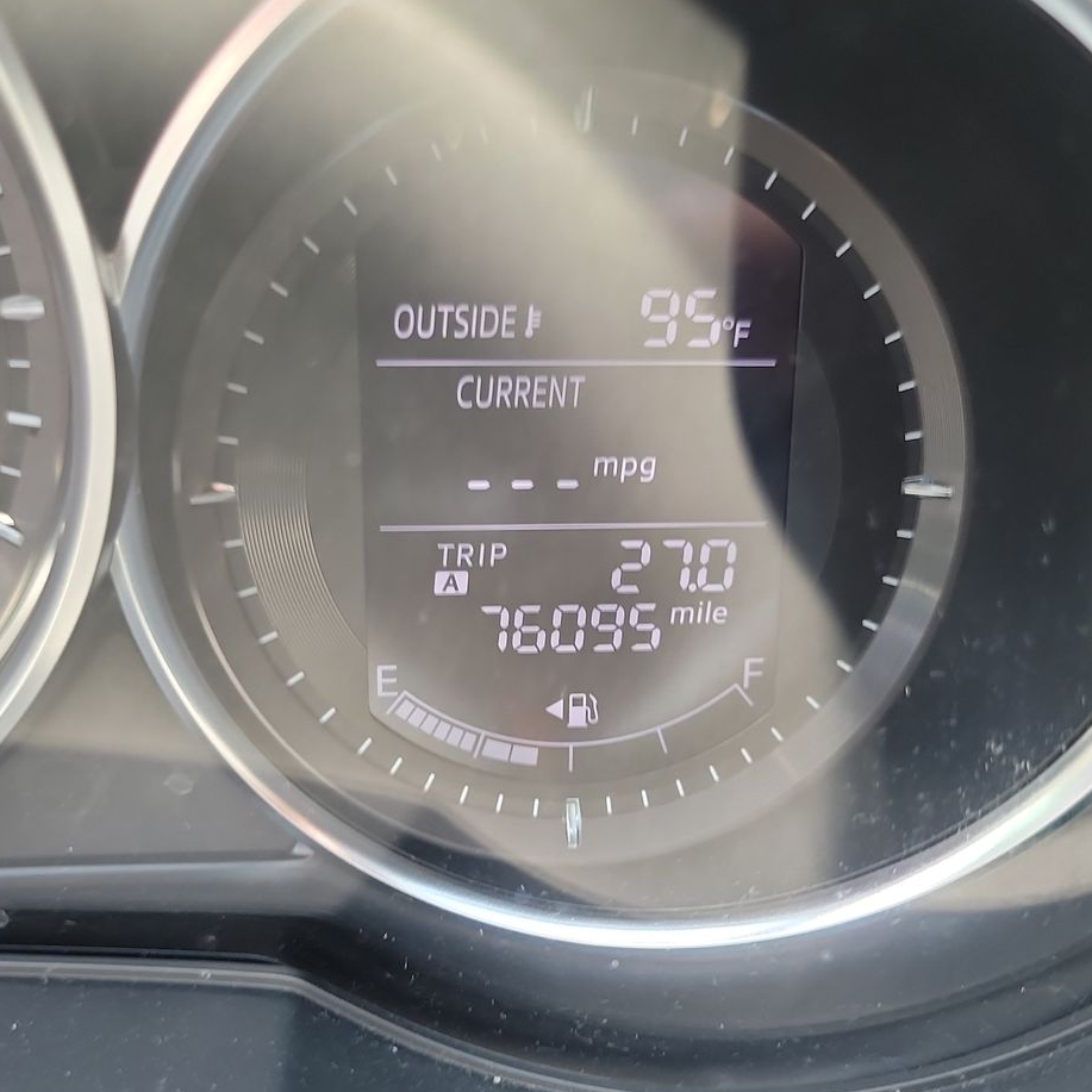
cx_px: 522
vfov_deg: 44.6
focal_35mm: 37
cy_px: 666
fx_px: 1321
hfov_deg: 44.9
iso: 174
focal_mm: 6.7
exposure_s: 1/59
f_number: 1.8
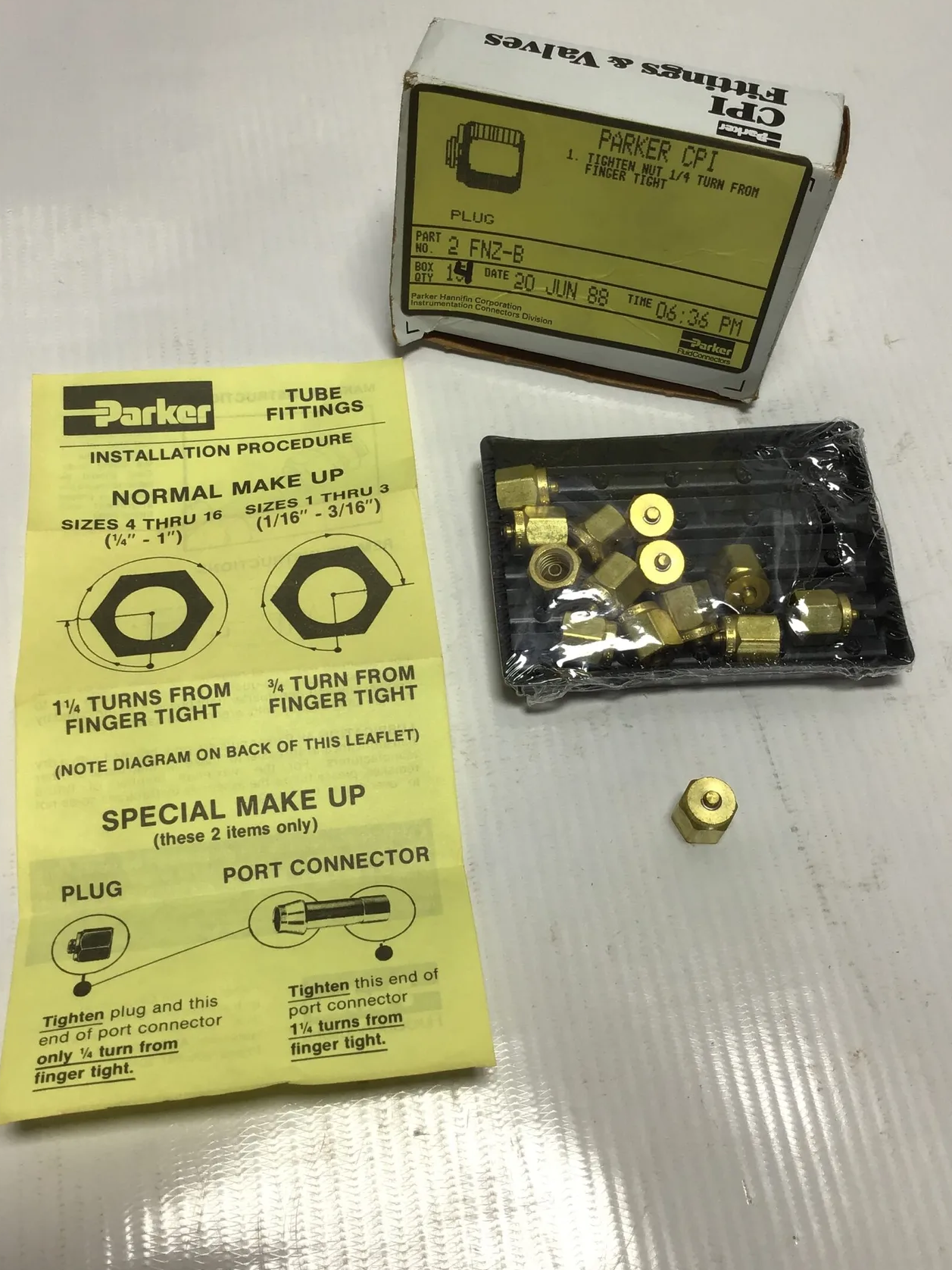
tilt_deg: -62.4
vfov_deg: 50.1
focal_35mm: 37
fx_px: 1357
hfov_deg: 38.7
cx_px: 475
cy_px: 605
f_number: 2.4
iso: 25
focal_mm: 3.3
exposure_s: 1/189
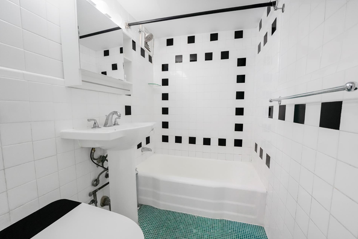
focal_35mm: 13
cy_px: 120
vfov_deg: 85.4
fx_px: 129
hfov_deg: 108.2
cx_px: 190
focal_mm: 12
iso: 10000
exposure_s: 1/2000
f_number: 4
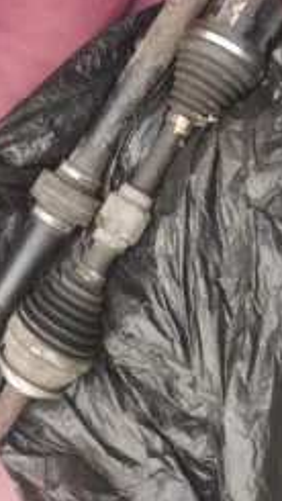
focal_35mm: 48
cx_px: 121
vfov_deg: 41.7
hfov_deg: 24.9
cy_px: 131
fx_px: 637
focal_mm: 5.58
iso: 510
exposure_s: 1/100
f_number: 1.8
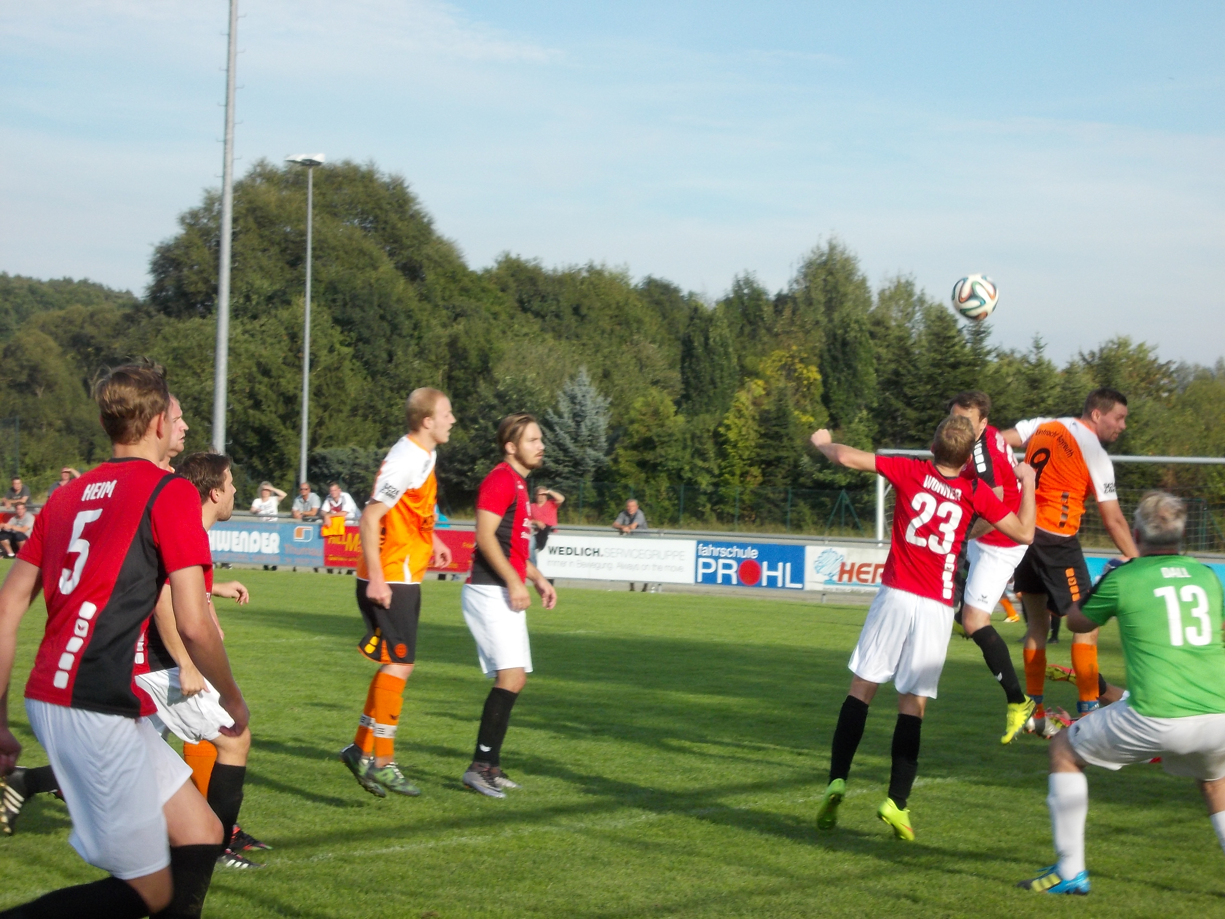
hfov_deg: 20.4
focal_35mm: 96
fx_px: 3397
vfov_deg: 15.4
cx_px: 612
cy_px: 460
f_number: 5.3
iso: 80
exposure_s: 1/250
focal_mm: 13.6
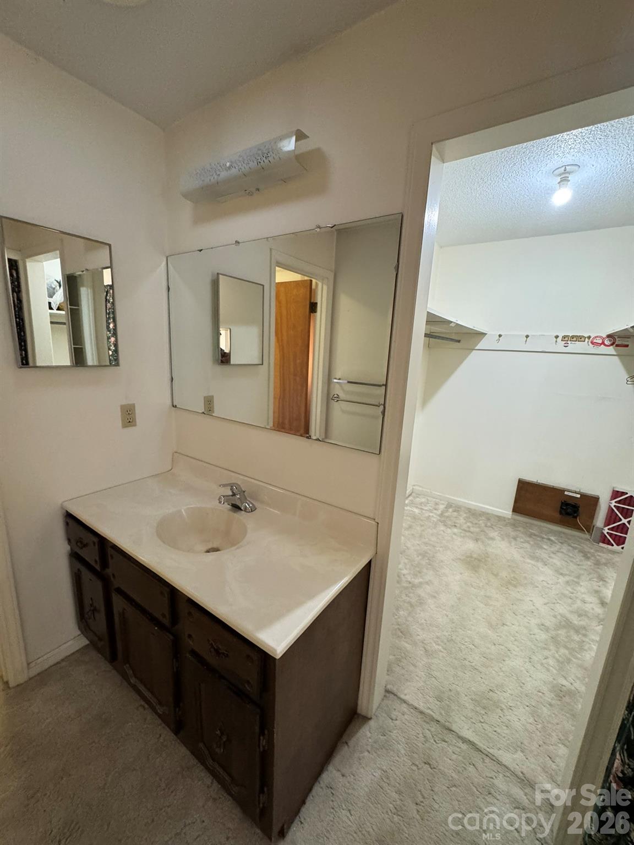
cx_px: 317
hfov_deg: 85.7
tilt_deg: -12.5
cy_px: 422
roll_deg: +1.9
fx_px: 342
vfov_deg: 102.1
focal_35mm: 14
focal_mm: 2.22
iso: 500
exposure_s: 1/60
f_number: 2.2
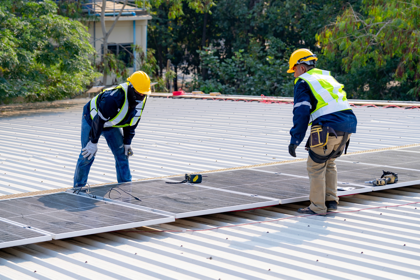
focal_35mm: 84
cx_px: 216
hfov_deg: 24.2
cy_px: 140
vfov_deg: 16.3
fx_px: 980
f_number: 4.5
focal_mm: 80
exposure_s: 1/800
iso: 100
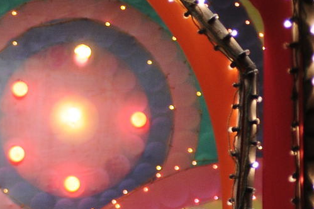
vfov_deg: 2.6
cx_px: -288
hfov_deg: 3.9
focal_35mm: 529
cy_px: 307
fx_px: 4611
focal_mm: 86
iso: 400
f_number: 2.8
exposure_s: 1/80
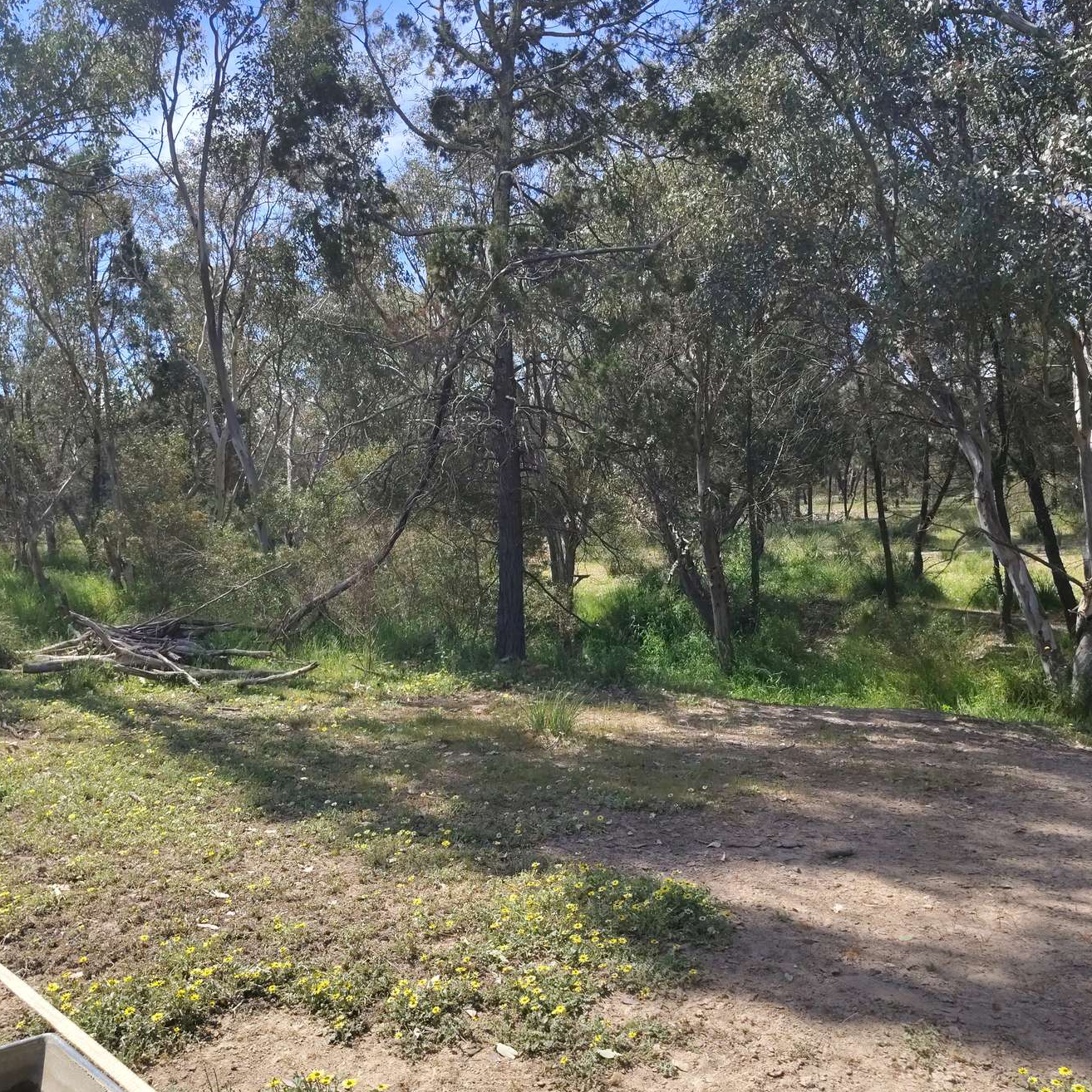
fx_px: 1106
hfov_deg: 52.4
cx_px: 487
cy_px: 575
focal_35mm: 31
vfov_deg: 52.5
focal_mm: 5.56
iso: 100
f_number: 1.8
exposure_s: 1/1772
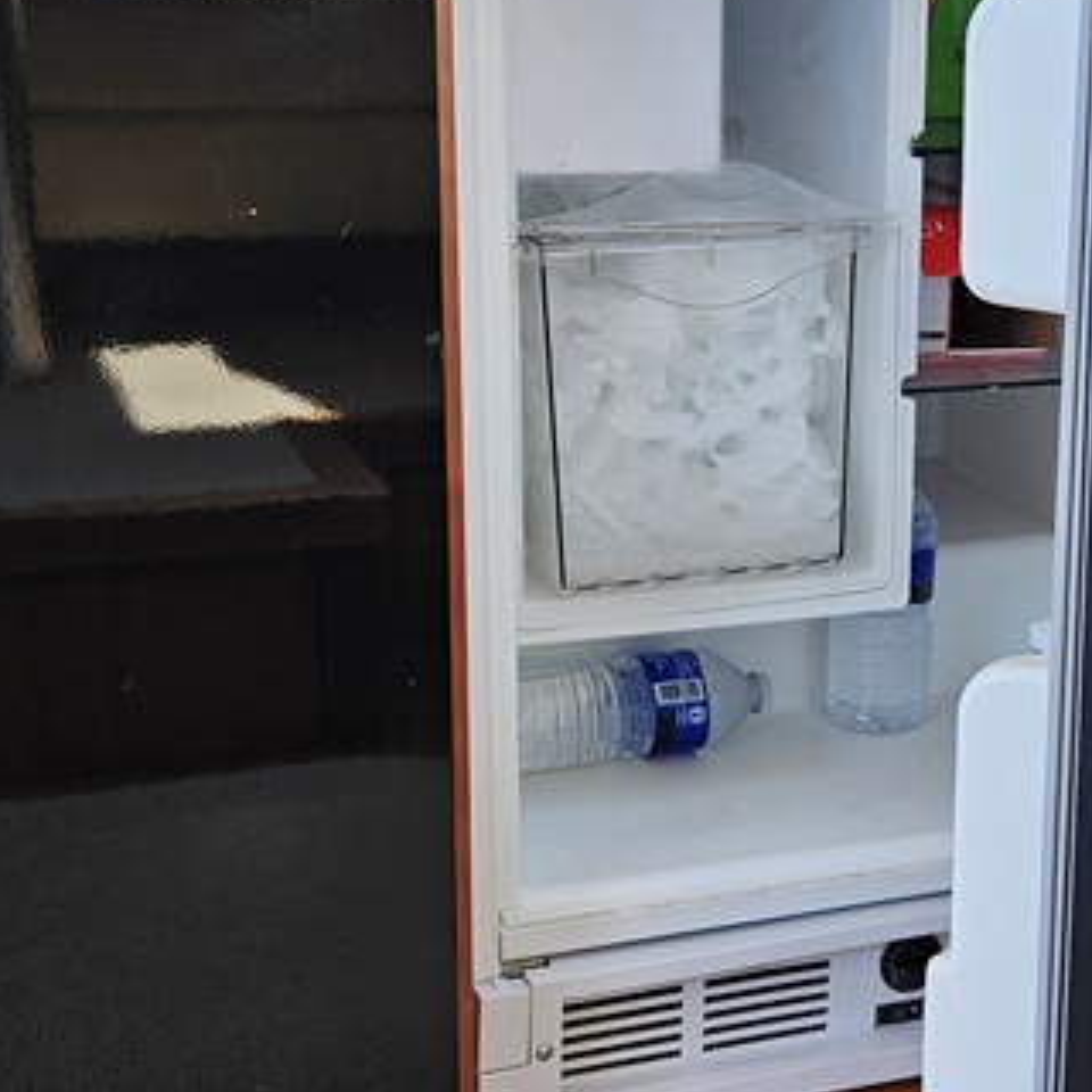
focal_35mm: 65
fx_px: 2320
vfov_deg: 26.5
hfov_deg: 26.1
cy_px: 522
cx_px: 857
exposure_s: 1/180
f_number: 1.8
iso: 40
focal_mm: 5.4
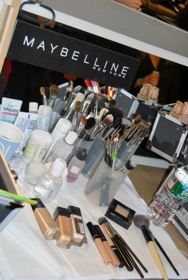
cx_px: 94
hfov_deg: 22.7
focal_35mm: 60
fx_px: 468
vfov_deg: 33.4
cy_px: 140
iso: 200
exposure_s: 1/60
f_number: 5
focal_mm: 40
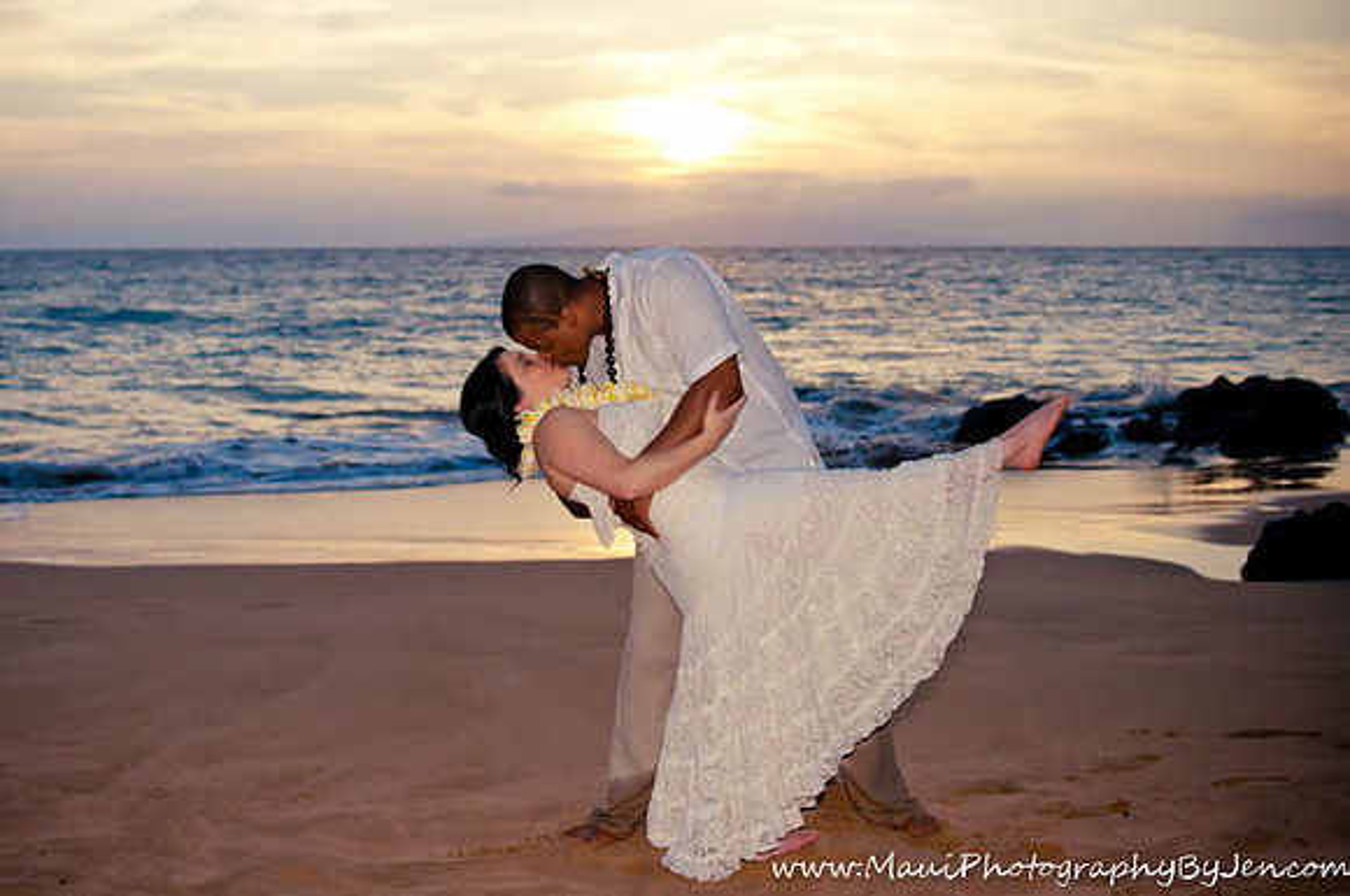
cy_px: 448
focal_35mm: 42
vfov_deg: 31.8
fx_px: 1573
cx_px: 675
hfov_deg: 46.5
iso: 500
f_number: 2.8
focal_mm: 28
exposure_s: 1/2500
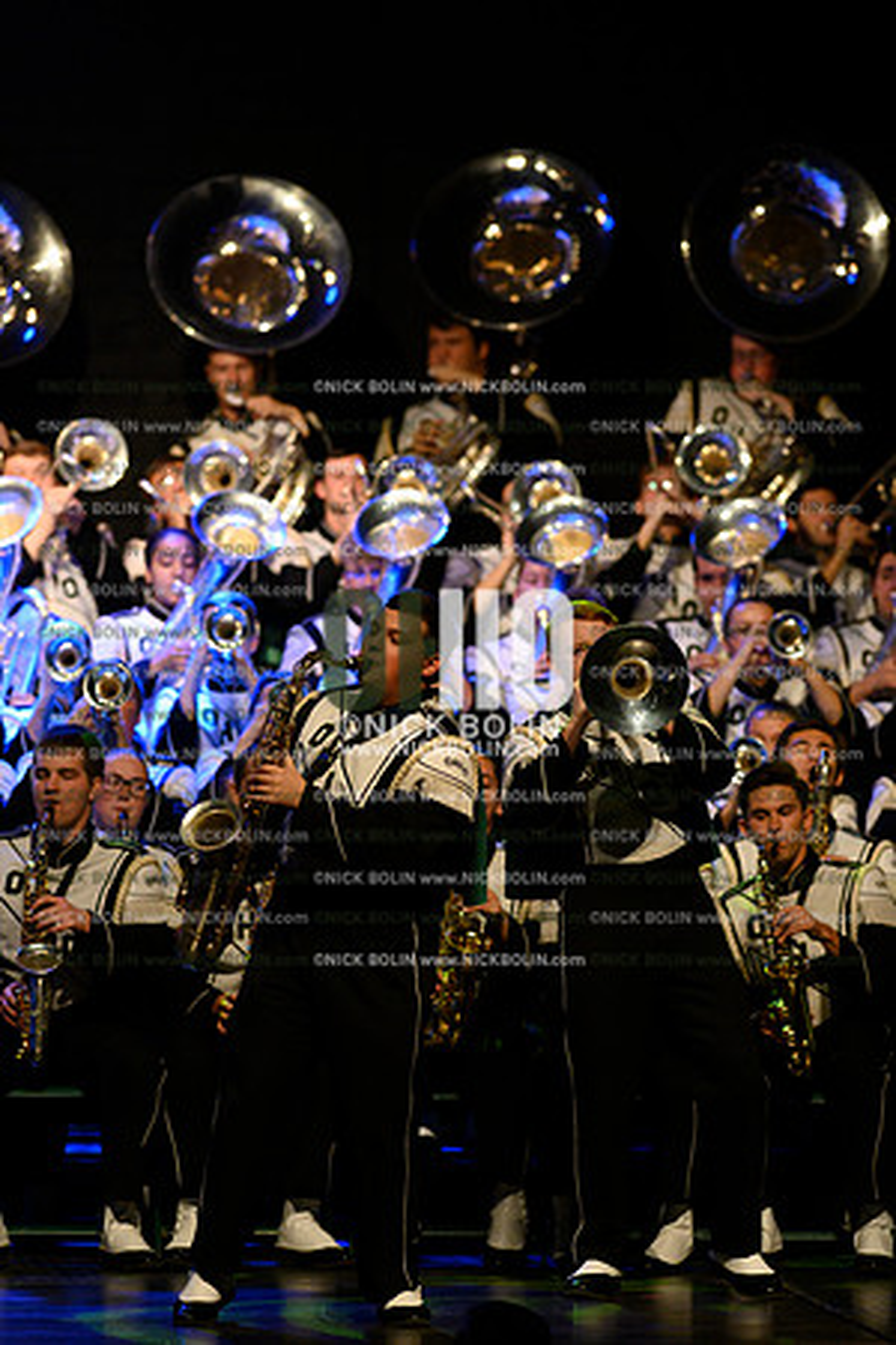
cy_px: 672
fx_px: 11199
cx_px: 448
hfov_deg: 4.6
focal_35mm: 300
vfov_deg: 6.9
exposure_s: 1/500
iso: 5000
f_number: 4
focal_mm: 300
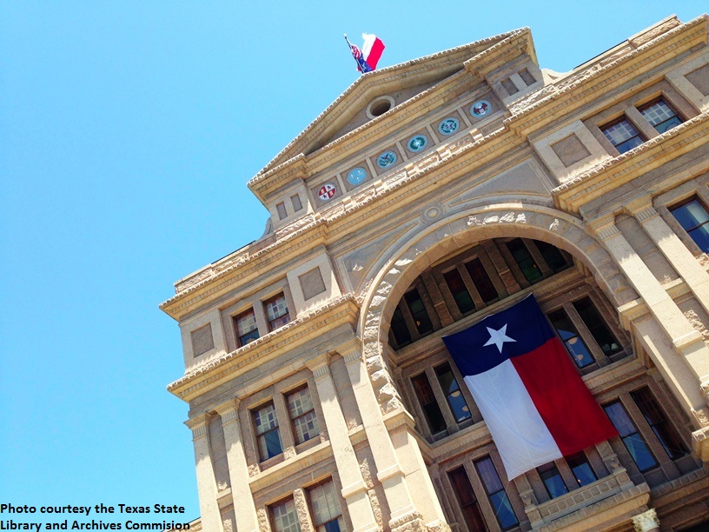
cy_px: 266
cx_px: 354
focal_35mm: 33
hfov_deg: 55.4
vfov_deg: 42.9
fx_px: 676
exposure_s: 1/669
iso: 50
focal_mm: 4.13
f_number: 2.4
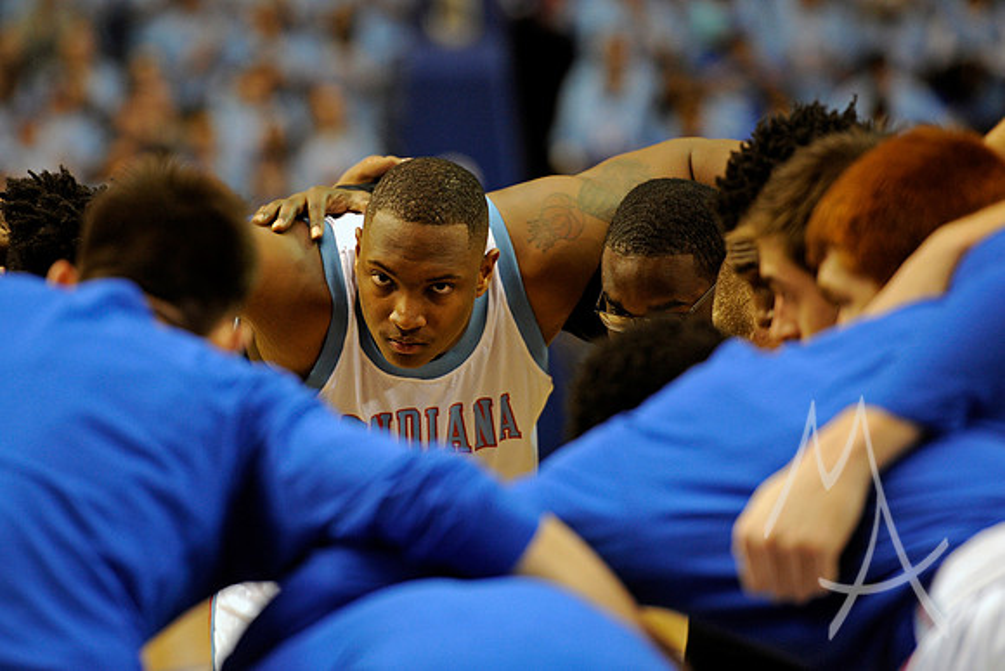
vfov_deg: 6.9
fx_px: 5584
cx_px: 502
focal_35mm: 200
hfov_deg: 10.3
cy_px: 336
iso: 1600
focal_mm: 200
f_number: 3.2
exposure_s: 1/640
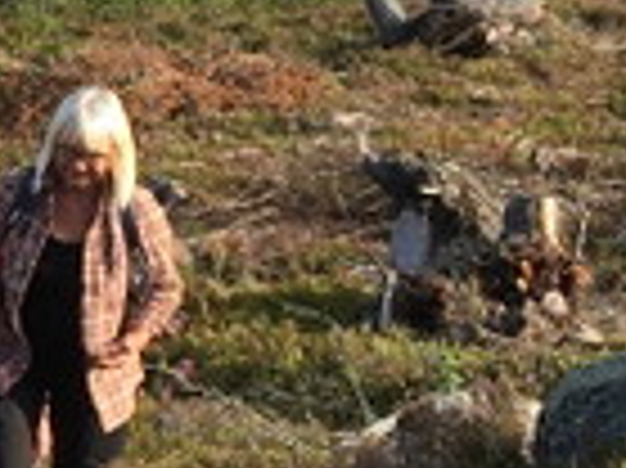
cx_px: -585
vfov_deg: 7.4
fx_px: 3614
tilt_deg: -9.5
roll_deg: +0.9
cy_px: 86
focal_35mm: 200
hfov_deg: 9.3
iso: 25
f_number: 2.2
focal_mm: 4.15
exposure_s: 1/587
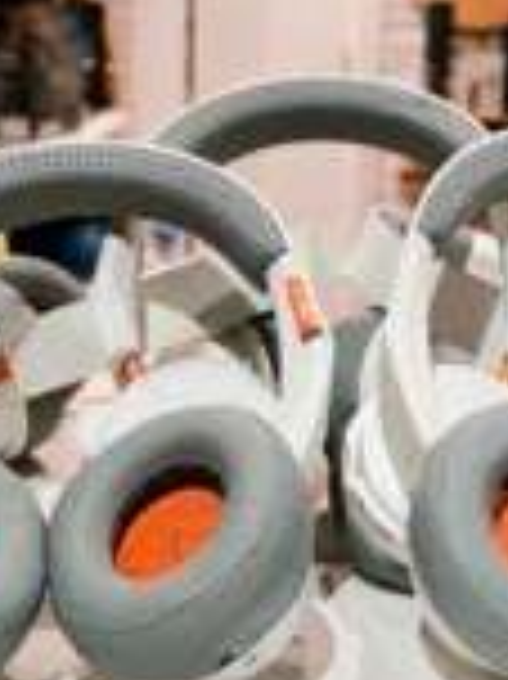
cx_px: 355
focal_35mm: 61
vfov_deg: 31.6
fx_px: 1195
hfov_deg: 23.8
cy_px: 275
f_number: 1.65
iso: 500
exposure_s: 1/100
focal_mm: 6.14
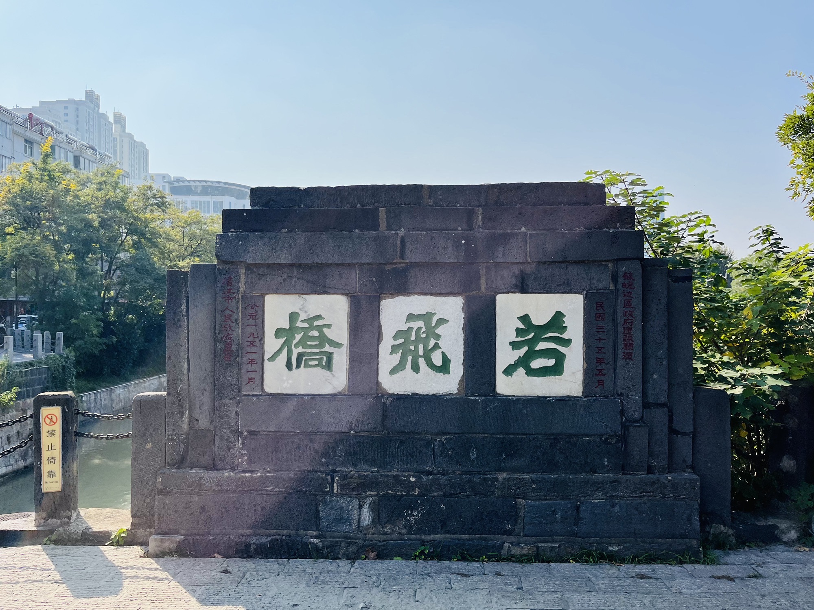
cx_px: 407
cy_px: 305
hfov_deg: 67.3
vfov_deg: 53.1
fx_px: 611
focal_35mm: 26
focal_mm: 5.1
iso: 50
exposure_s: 1/4310
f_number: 1.6
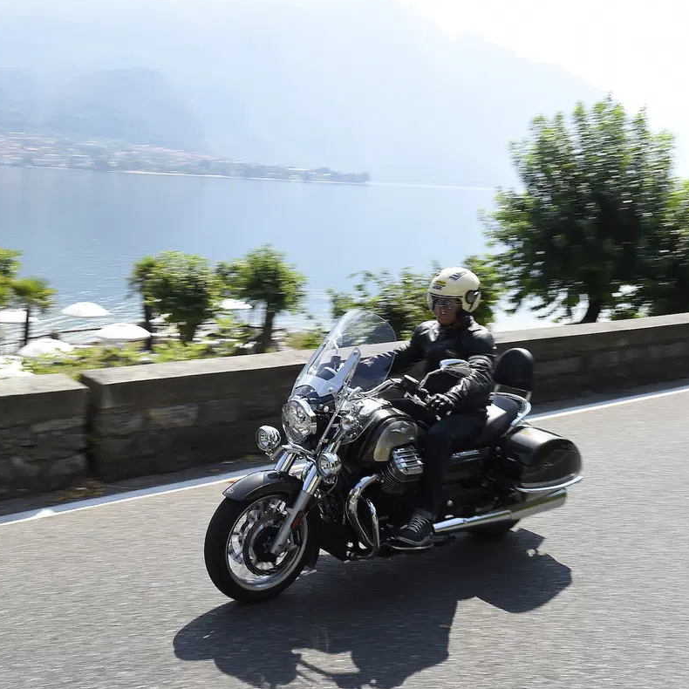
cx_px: 233
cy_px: 343
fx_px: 901
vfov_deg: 41.9
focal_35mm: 40
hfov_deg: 41.4
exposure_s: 1/160
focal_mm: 31
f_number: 8
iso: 160
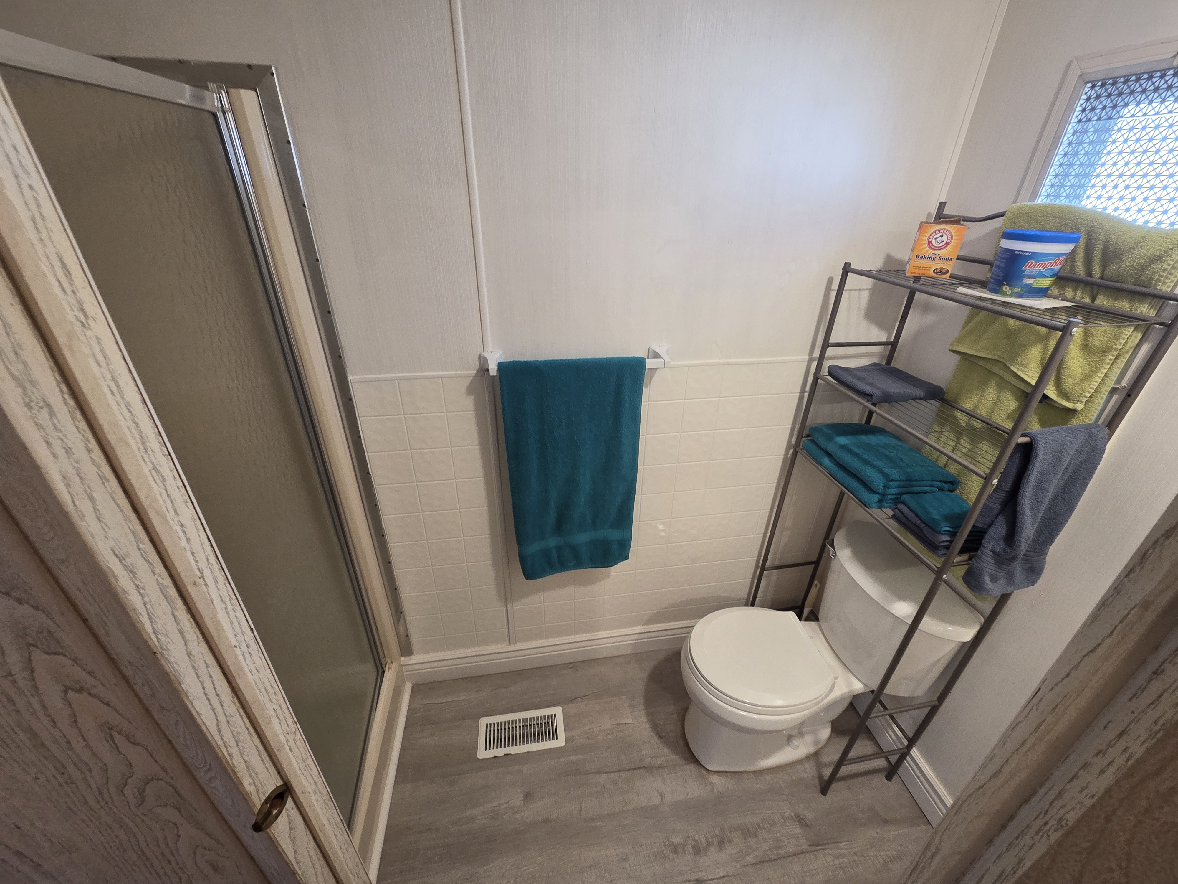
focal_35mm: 13
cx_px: 589
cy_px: 442
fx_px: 442
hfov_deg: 106.2
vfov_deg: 89.9
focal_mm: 2.2
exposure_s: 1/60
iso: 250
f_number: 2.2
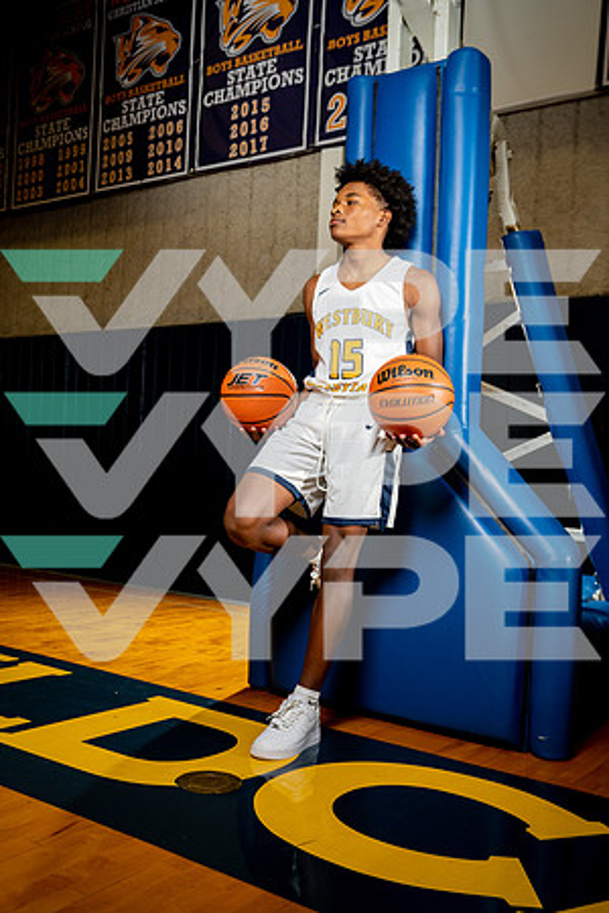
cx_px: 304
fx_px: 863
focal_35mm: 34
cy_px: 456
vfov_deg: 55.8
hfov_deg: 38.9
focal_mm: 34
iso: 400
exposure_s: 1/250
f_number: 4.5
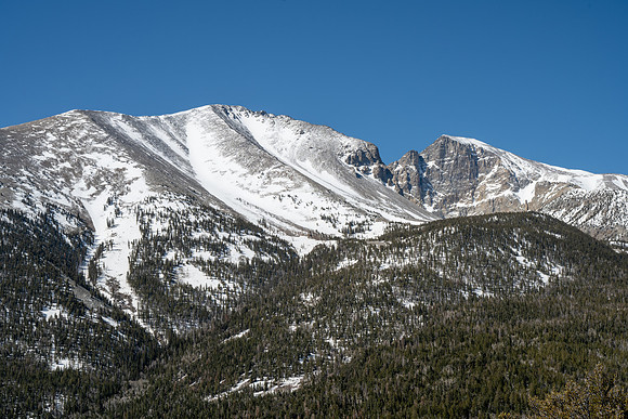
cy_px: 210
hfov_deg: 35.0
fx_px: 995
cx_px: 314
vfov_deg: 23.8
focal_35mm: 57
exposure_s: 1/250
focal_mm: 57
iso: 64
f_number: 10
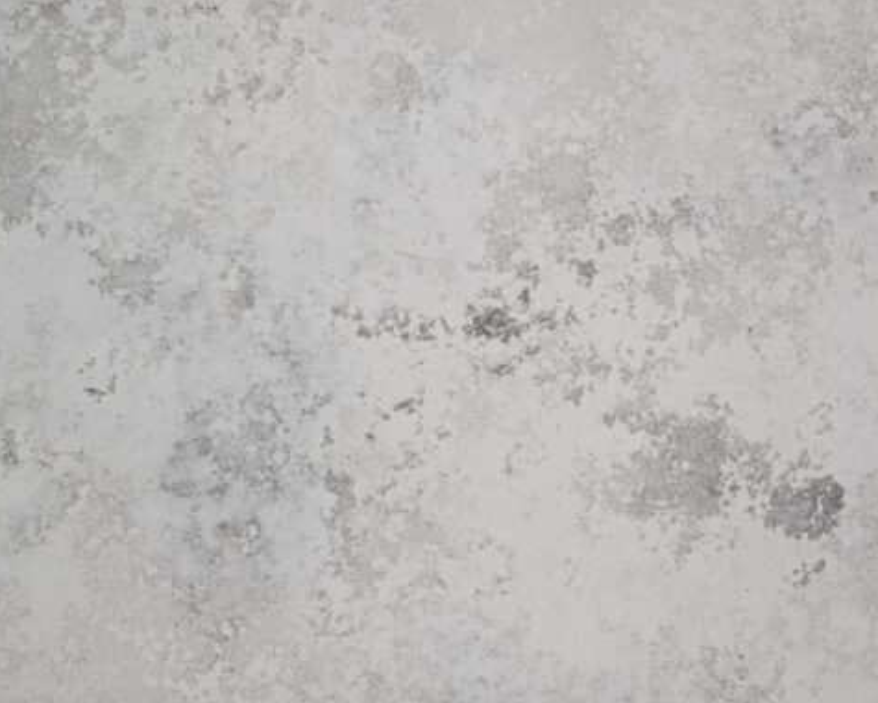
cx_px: 416
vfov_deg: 17.3
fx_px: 2313
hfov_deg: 21.5
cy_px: 364
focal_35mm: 89
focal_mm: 50
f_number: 6.3
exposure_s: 1/80
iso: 280
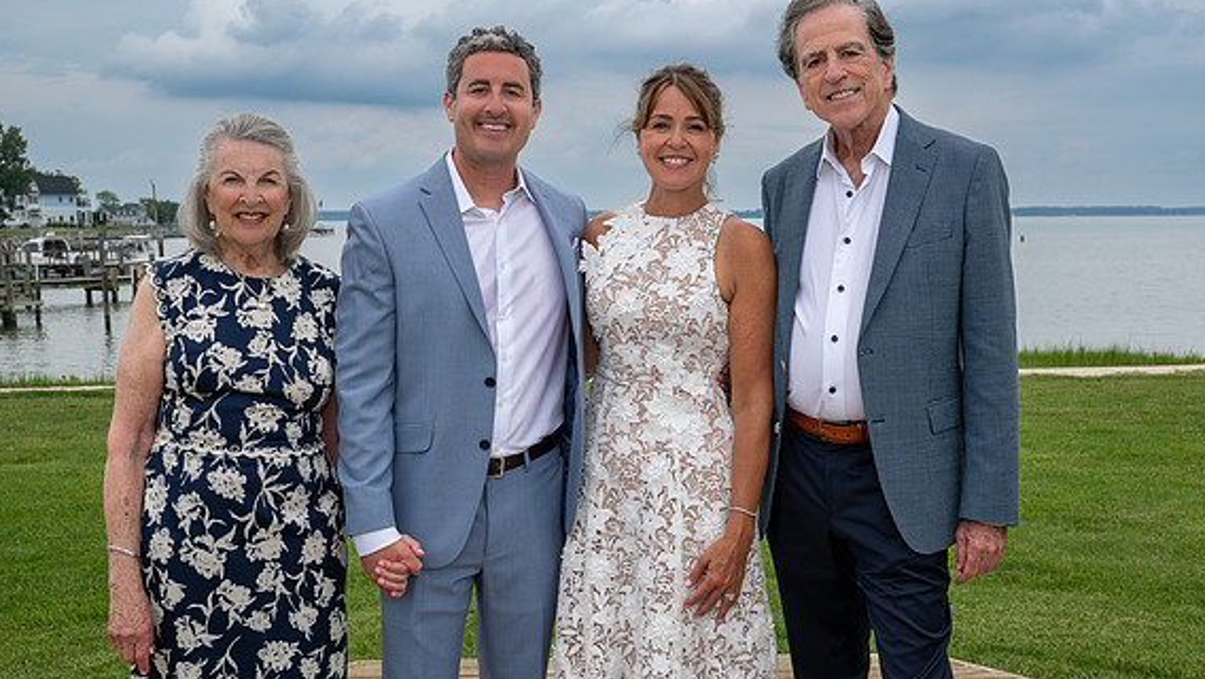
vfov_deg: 28.4
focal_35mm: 42
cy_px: 344
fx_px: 1342
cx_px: 662
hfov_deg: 48.3
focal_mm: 35
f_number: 8
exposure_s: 1/250
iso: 110
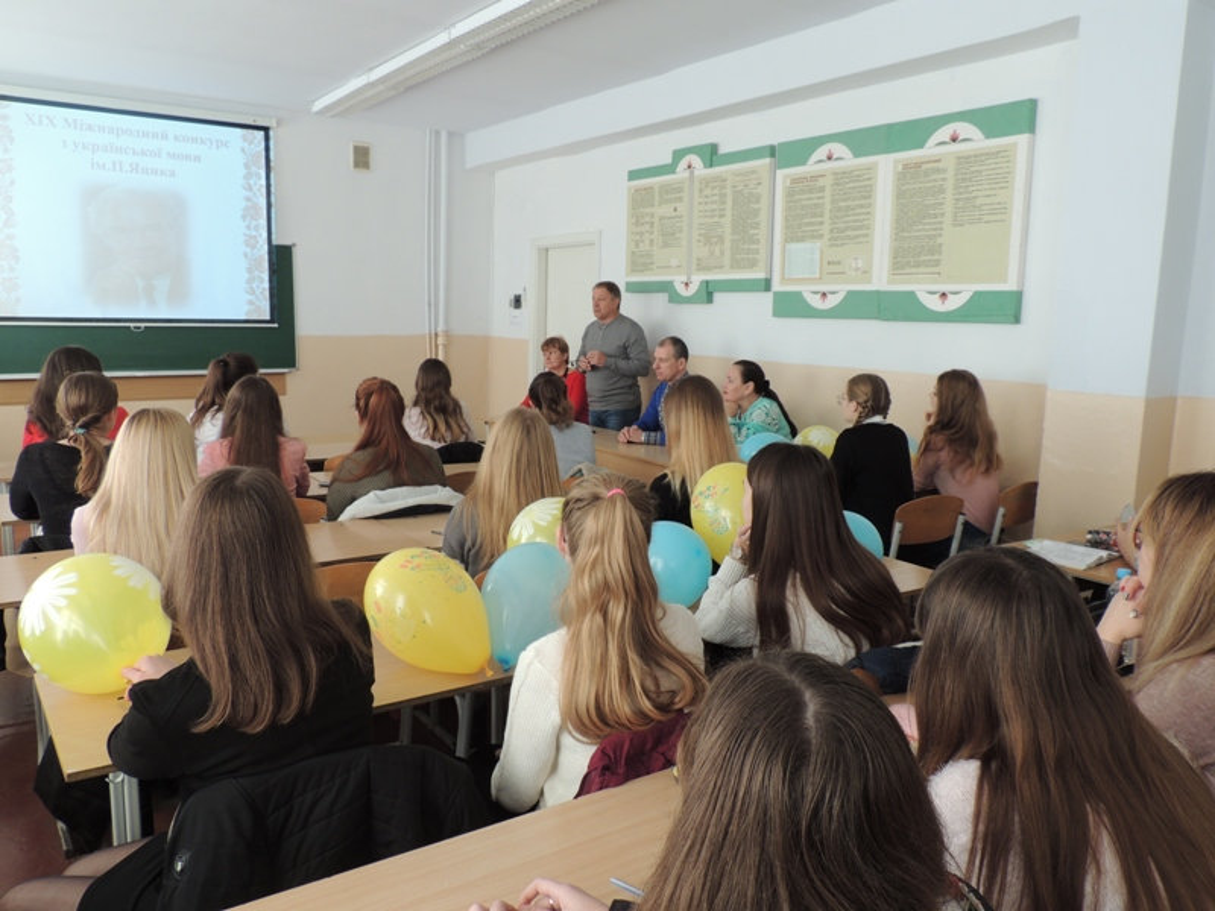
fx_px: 983
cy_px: 456
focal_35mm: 28
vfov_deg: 49.7
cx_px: 608
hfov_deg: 63.4
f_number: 3.1
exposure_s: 1/40
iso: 100
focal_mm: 4.9
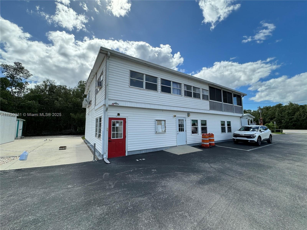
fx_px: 124
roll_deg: -0.6
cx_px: 154
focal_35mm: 14
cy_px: 115
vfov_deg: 85.7
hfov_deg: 102.1
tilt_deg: +4.7
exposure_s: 1/1709
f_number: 2.2
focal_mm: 2.22
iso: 50
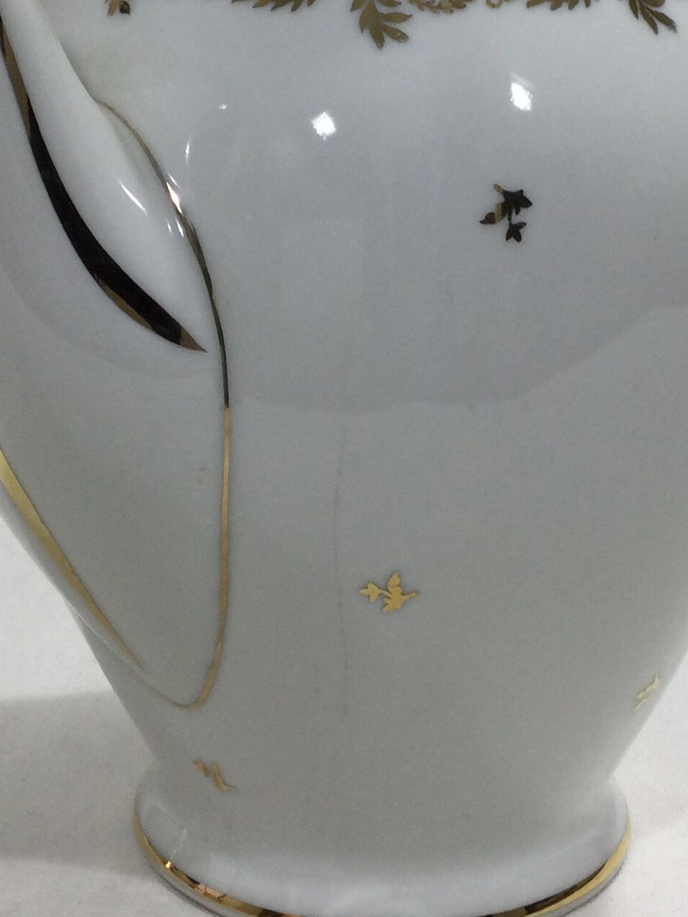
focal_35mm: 80
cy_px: 287
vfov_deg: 24.3
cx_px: 352
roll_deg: +0.5
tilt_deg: -11.6
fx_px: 2120
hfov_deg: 18.4
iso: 25
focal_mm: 3.3
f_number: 2.4
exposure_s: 1/50
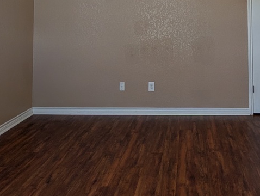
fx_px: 271
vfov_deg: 36.4
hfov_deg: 50.1
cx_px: 178
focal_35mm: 36
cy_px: 8
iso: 36
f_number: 1.7
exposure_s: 1/156
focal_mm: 2.02
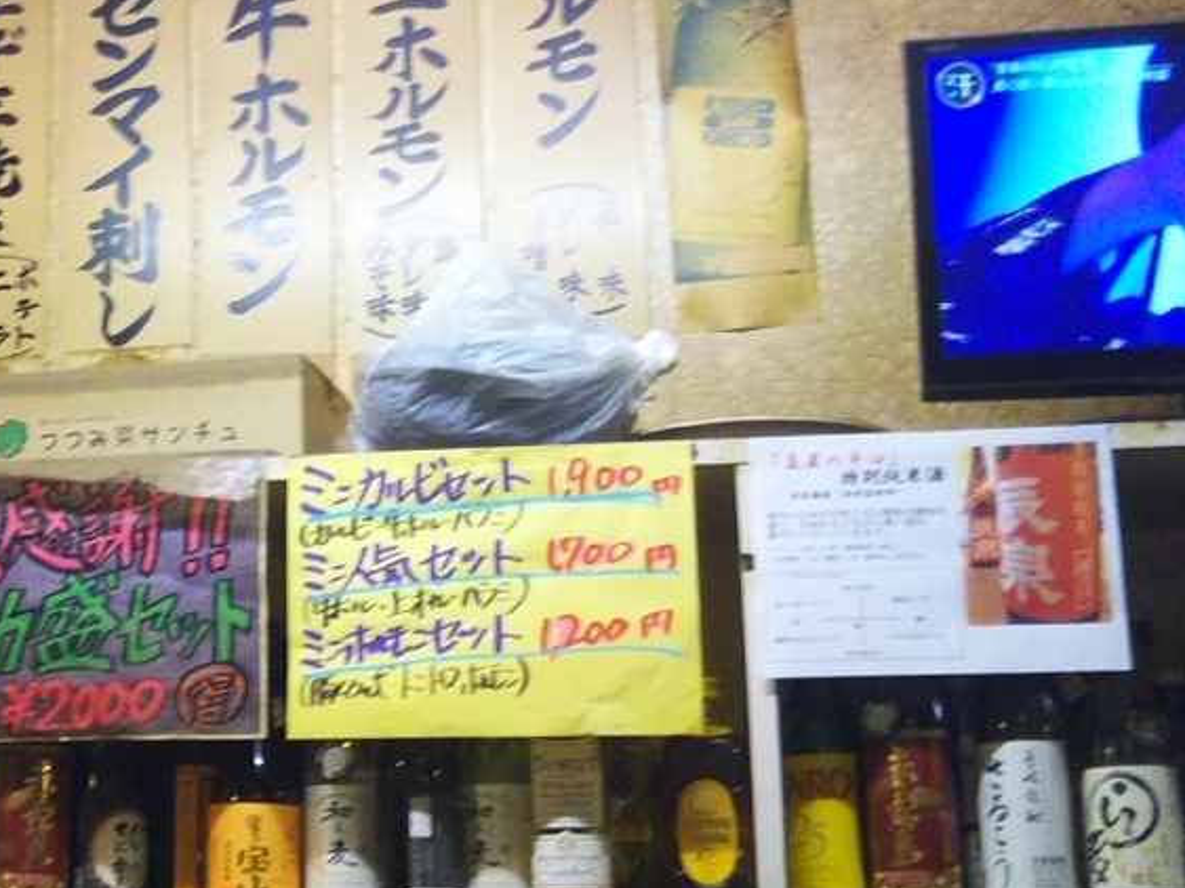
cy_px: 364
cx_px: 194
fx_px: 2190
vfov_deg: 22.9
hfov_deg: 29.4
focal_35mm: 64
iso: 250
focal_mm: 4
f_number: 2.2
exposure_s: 1/40
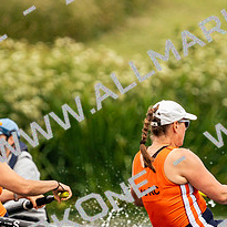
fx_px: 14052
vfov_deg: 0.9
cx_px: 123
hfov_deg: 0.9
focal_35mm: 1894
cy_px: 167
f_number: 6.3
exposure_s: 1/2000
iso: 320
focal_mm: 524
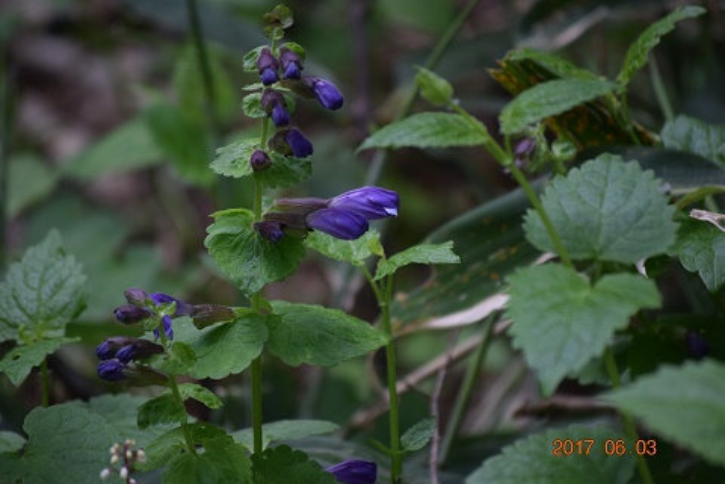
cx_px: 362
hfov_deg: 6.9
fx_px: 6041
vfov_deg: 4.6
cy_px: 242
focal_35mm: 300
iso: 640
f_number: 5.6
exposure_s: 1/250
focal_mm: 200
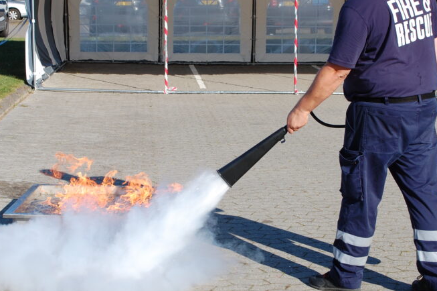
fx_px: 970
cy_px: 98
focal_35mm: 80
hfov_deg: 25.4
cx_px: 216
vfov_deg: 17.0
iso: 200
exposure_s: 1/320
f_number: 9
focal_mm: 34
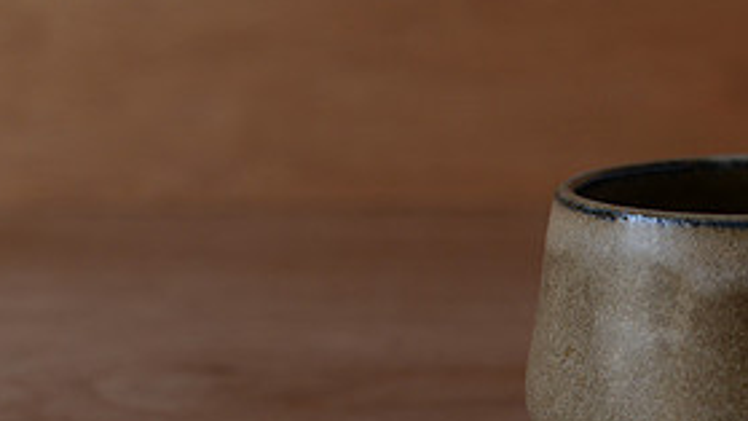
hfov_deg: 19.0
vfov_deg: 11.1
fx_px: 2162
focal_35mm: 109
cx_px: 767
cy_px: 377
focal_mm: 50
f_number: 3.5
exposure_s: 1/100
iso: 500
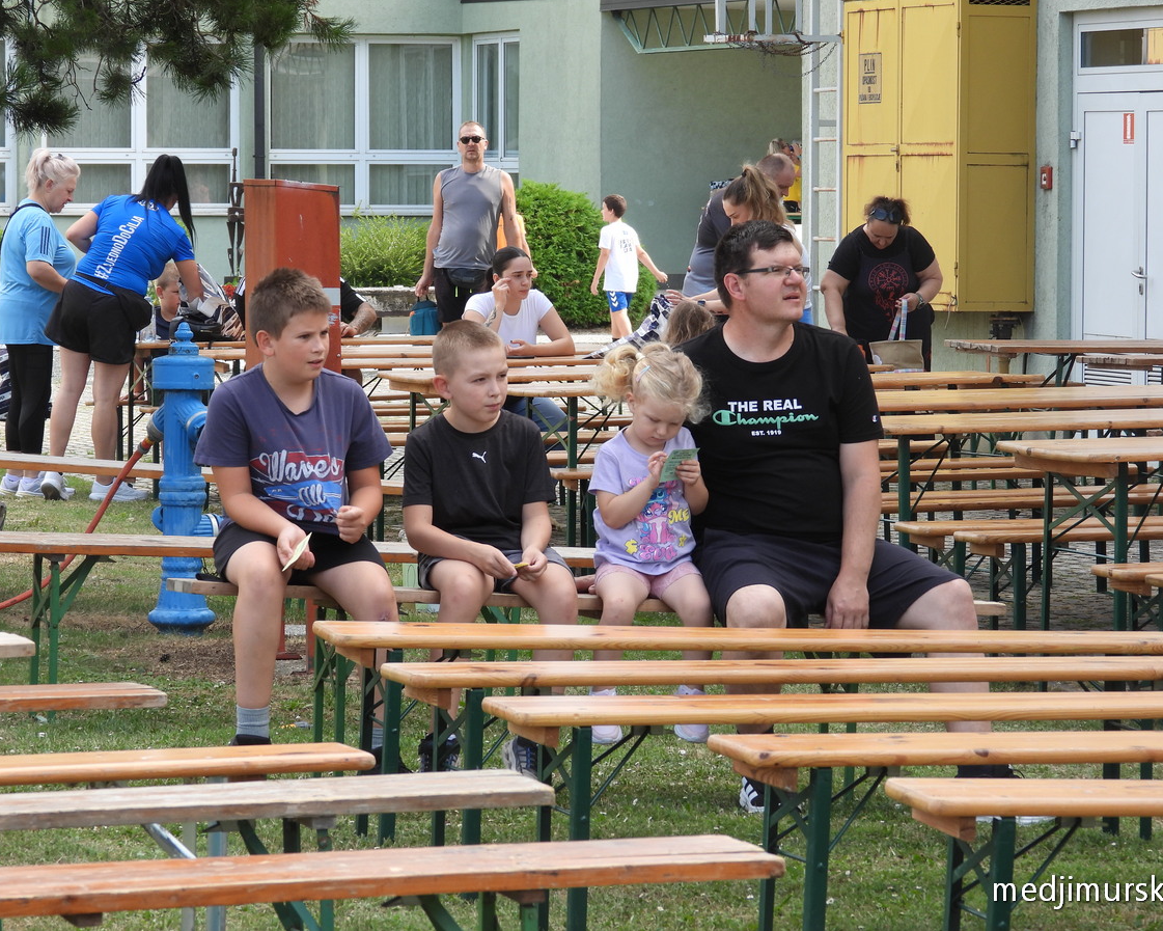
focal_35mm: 162
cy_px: 465
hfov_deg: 11.9
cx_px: 599
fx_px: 5577
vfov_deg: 9.5
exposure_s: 1/160
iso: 100
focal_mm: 27.9
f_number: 4
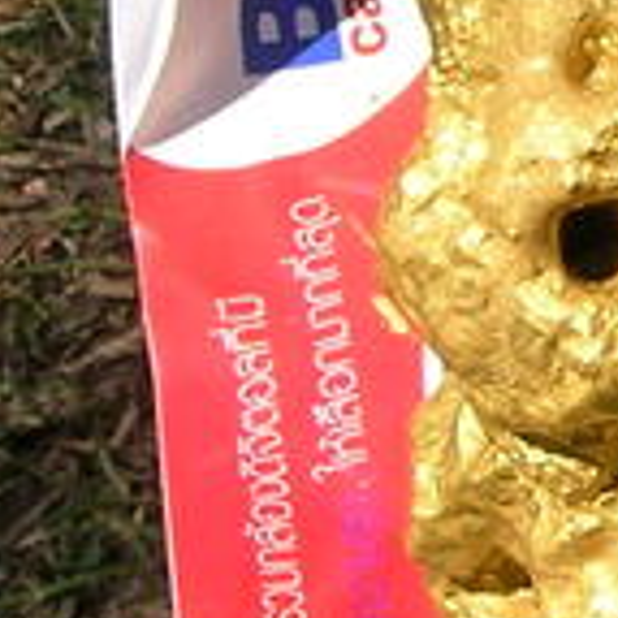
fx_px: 3979
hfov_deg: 8.4
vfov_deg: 8.9
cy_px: 158
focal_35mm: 197
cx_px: 1266
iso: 50
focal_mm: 5.7
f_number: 4.9
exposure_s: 1/383
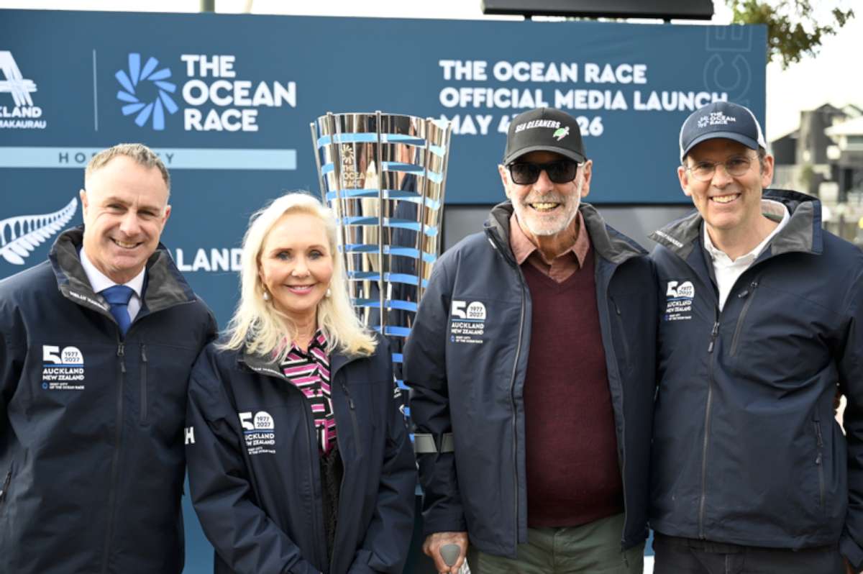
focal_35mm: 52
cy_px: 287
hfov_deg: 38.2
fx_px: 1246
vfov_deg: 25.9
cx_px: 432
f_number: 2.8
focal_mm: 52
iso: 200
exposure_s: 1/250
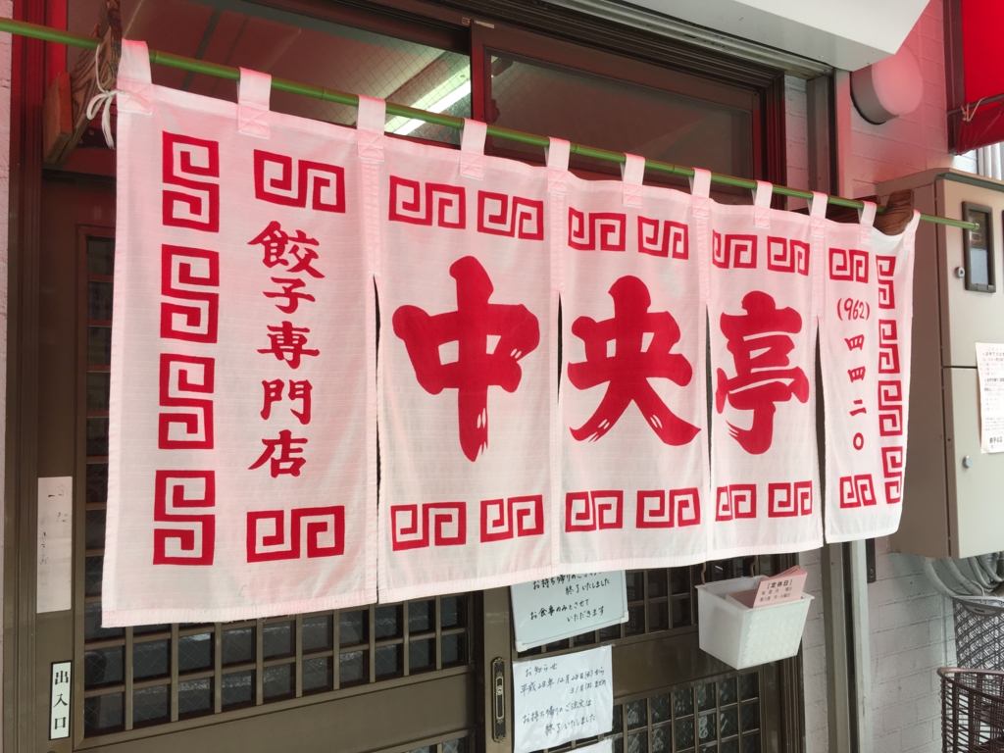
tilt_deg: +2.1
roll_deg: +2.0
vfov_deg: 48.2
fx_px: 841
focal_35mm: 29
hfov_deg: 61.7
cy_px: 376
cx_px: 502
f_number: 2.2
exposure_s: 1/120
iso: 32
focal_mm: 4.15
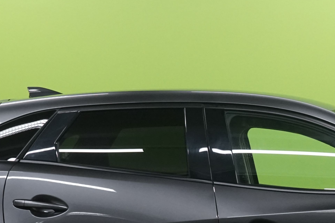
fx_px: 1331
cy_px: 209
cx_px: 305
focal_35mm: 143
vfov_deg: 9.5
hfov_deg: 14.2
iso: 2000
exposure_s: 1/25
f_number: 9
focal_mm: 46
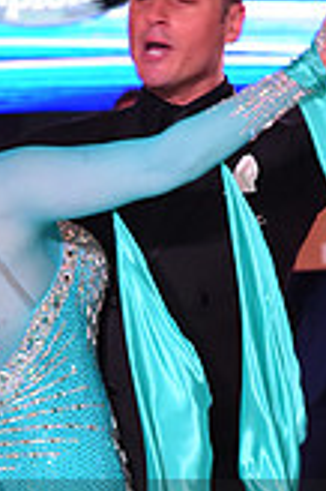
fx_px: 5063
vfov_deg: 5.5
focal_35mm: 372
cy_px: 581
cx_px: 28
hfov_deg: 3.7
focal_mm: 105
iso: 2500
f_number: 5.6
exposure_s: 1/320
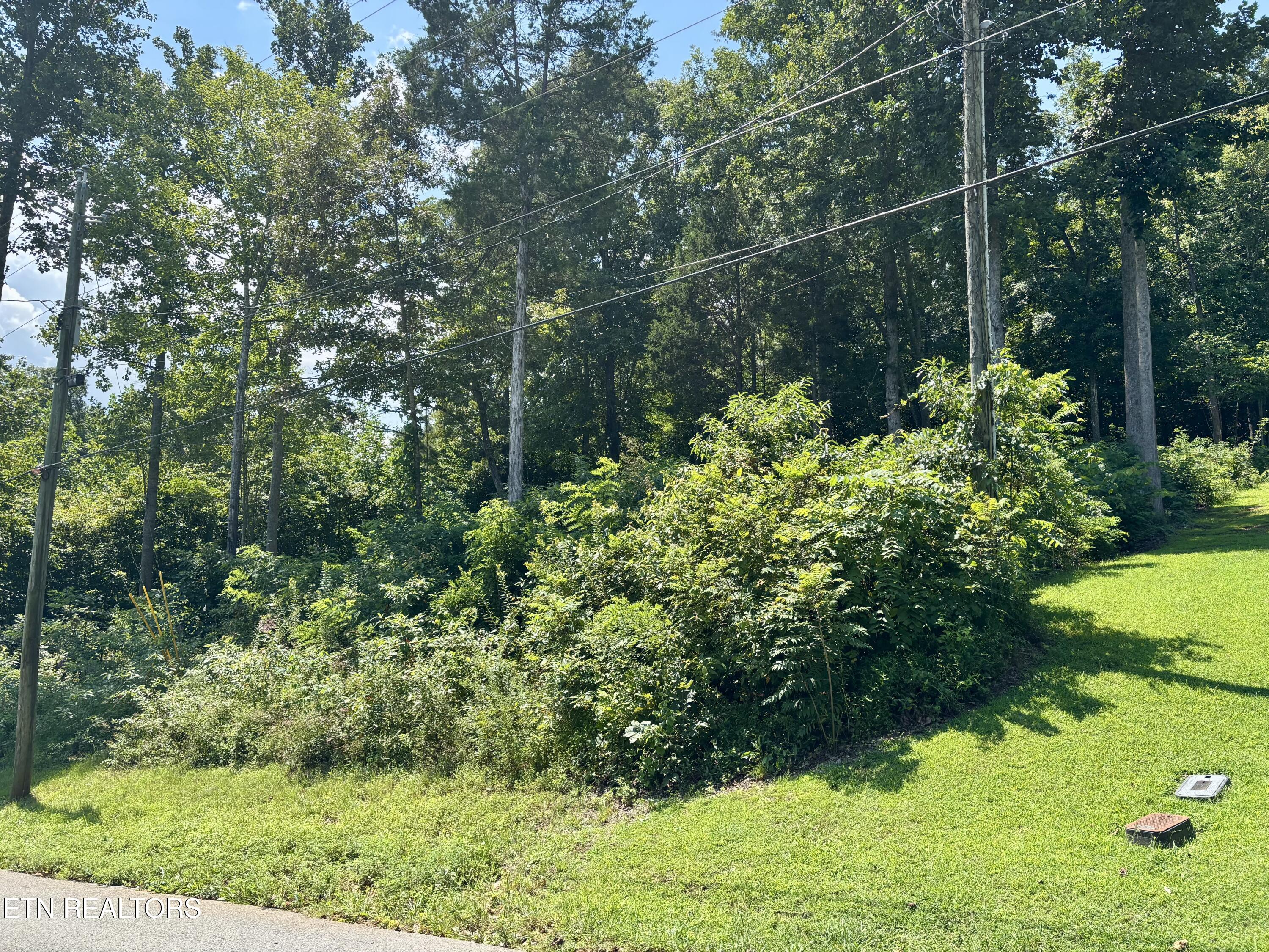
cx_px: 634
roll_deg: -1.6
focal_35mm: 26
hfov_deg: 67.3
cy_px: 476
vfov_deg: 53.1
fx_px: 953
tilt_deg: +5.6
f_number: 1.6
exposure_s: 1/1178
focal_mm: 5.96
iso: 50
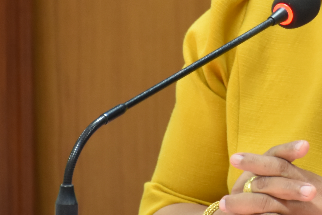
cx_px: 388
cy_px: -54
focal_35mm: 469
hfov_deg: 4.4
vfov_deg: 2.9
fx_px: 4194
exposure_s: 1/20
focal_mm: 90
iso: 800
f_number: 5.3
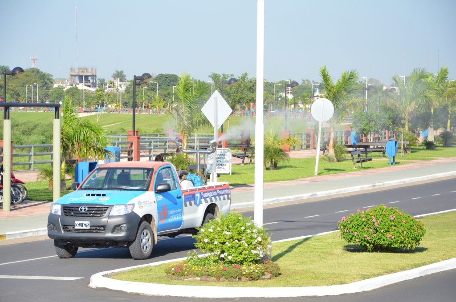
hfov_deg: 13.1
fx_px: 1992
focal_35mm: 158
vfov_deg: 8.7
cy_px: 151
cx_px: 228
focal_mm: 105
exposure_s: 1/2000
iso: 1250
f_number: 11
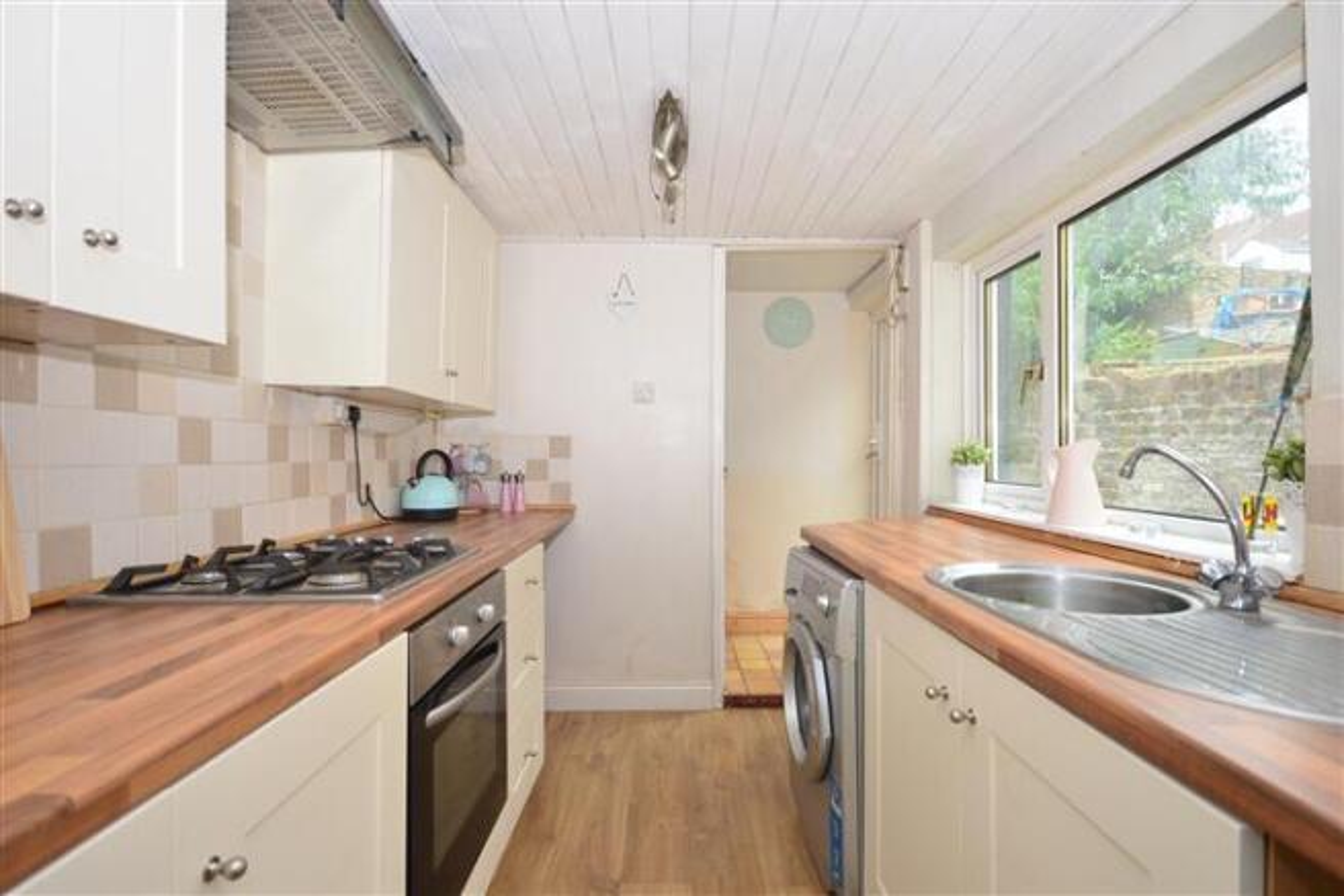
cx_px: 672
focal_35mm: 20
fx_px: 728
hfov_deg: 85.4
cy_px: 448
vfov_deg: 63.2
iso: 200
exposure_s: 1/20
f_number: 5.6
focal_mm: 13
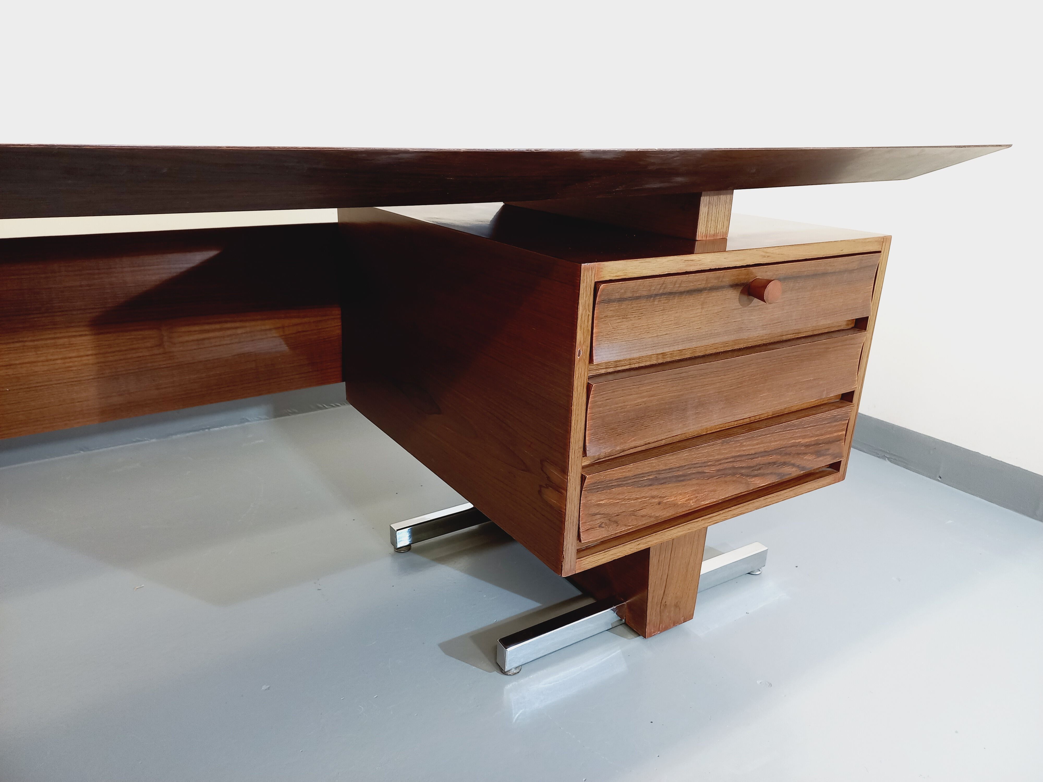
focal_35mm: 25
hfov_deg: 69.4
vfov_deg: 54.9
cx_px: 522
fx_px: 753
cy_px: 391
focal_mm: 4.65
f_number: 1.8
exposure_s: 1/33
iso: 320
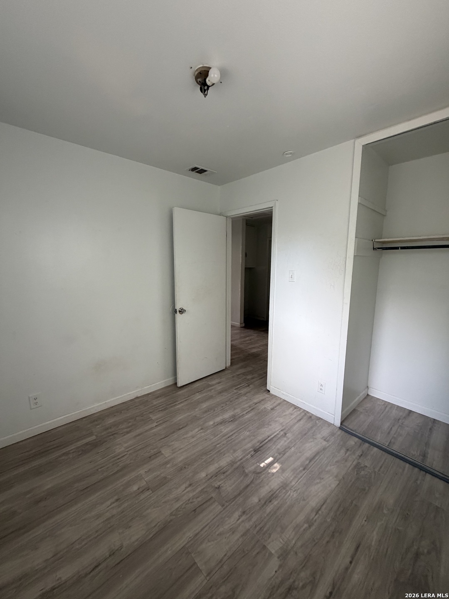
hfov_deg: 85.7
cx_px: 224
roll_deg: -0.9
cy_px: 300
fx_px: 242
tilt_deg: -6.7
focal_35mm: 14
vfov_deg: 102.1
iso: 320
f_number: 2.2
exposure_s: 1/110
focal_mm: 2.22
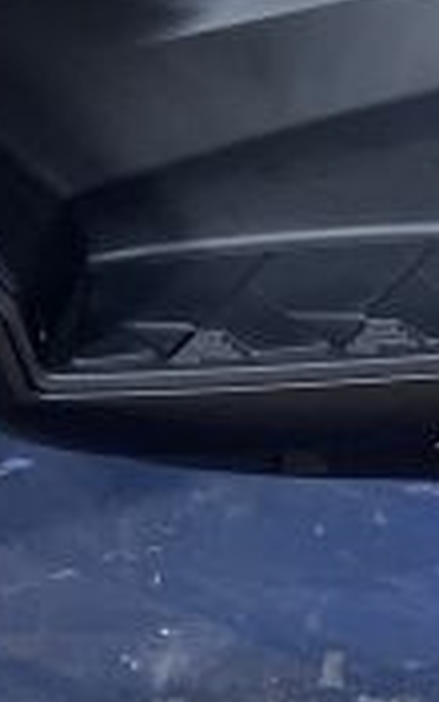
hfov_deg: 7.8
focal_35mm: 166
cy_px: -417
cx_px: 527
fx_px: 3178
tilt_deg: -16.3
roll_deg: +1.1
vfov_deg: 11.9
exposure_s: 1/100
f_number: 1.8
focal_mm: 4.25
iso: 100
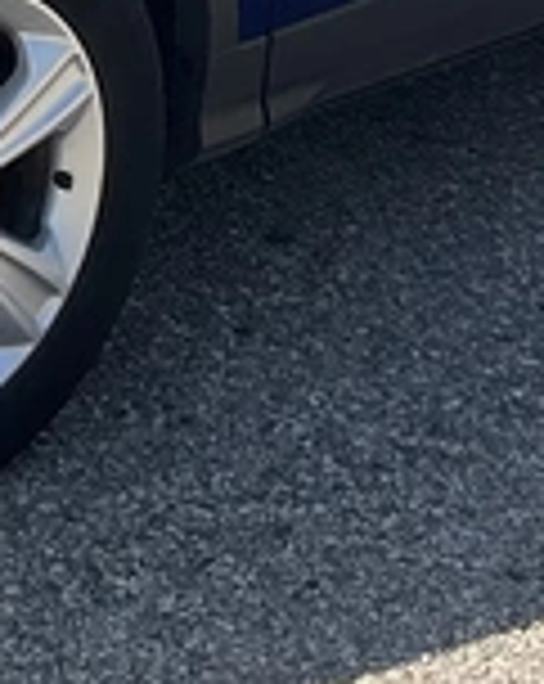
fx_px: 2826
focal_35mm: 140
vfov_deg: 12.7
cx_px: -18
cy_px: -488
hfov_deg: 10.9
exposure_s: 1/1168
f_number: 1.8
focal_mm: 3
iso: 25
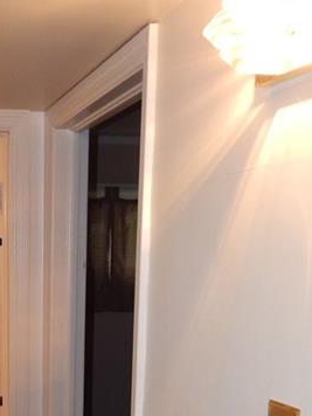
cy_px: 360
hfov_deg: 25.6
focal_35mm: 54
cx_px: -7
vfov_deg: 34.0
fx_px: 649
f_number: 3.1
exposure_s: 1/30
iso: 200
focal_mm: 4.5
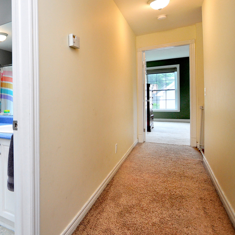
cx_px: 17
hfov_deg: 55.0
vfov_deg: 64.7
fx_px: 184
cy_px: 101
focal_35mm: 24
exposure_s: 1/100
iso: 640
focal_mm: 10
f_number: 3.5
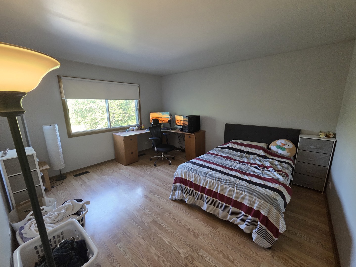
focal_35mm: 13
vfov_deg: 89.9
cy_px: 134
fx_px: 134
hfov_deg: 106.2
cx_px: 178
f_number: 2.2
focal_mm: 2.2
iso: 320
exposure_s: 1/100
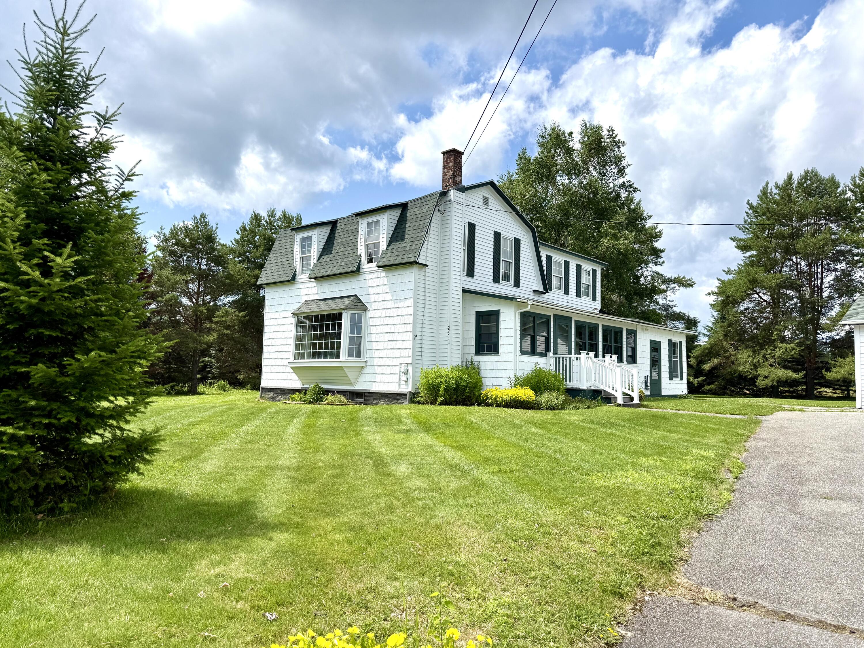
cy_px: 324
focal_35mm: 24
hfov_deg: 71.6
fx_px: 599
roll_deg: -1.9
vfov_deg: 56.8
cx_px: 432
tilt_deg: +5.1
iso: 80
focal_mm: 6.76
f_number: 1.78
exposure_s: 1/5714
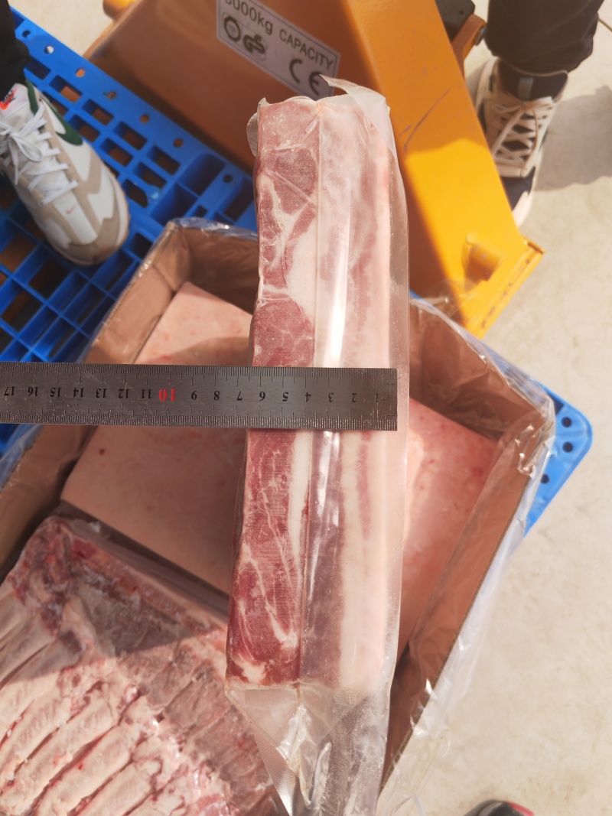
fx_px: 637
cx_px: 306
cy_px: 408
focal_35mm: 27
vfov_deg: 65.3
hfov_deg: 51.3
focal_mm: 5.52
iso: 100
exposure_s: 1/2400
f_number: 1.9
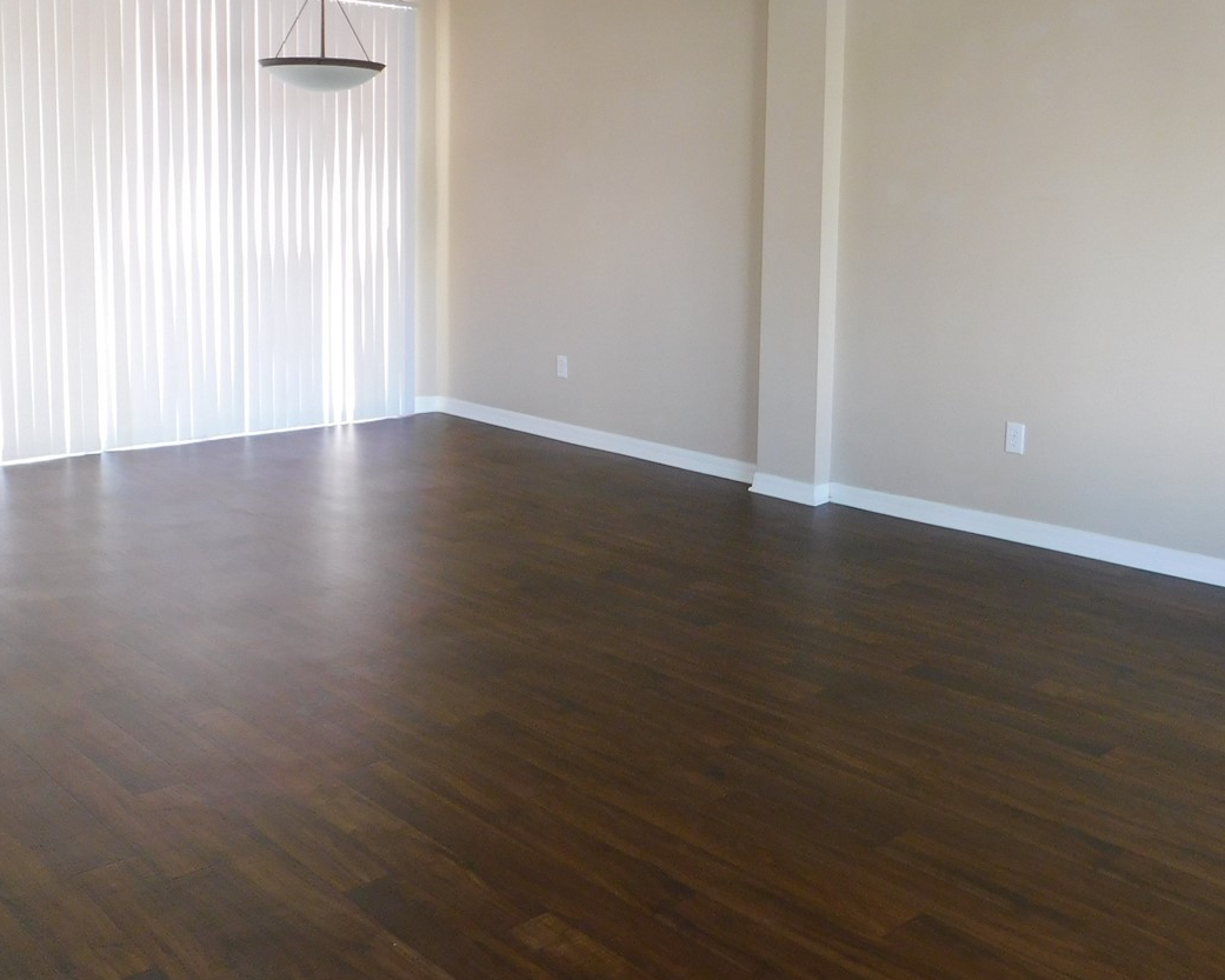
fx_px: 1305
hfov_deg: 50.2
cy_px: 362
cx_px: 661
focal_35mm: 36
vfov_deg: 40.8
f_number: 3
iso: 220
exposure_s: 1/30
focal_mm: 4.1
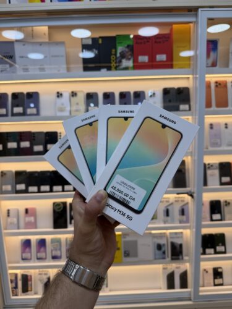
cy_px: 154
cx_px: 116
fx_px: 214
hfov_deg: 56.8
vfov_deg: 71.6
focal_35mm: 24
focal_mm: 6.76
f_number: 1.78
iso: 80
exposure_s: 1/643
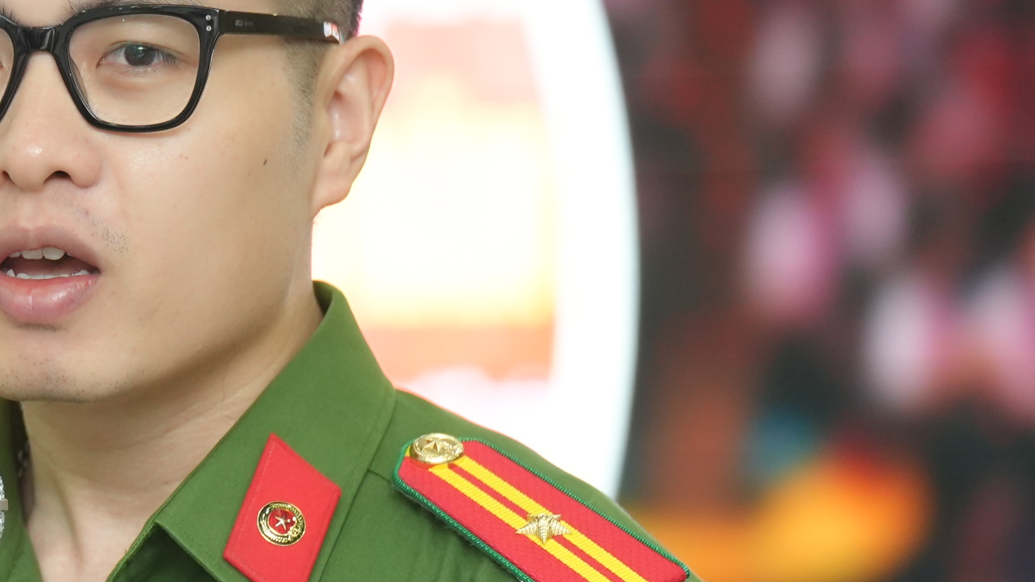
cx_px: -382
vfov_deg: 2.5
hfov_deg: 4.4
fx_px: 13475
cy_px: 510
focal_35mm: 491
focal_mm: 146
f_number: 3.2
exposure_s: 1/200
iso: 1250
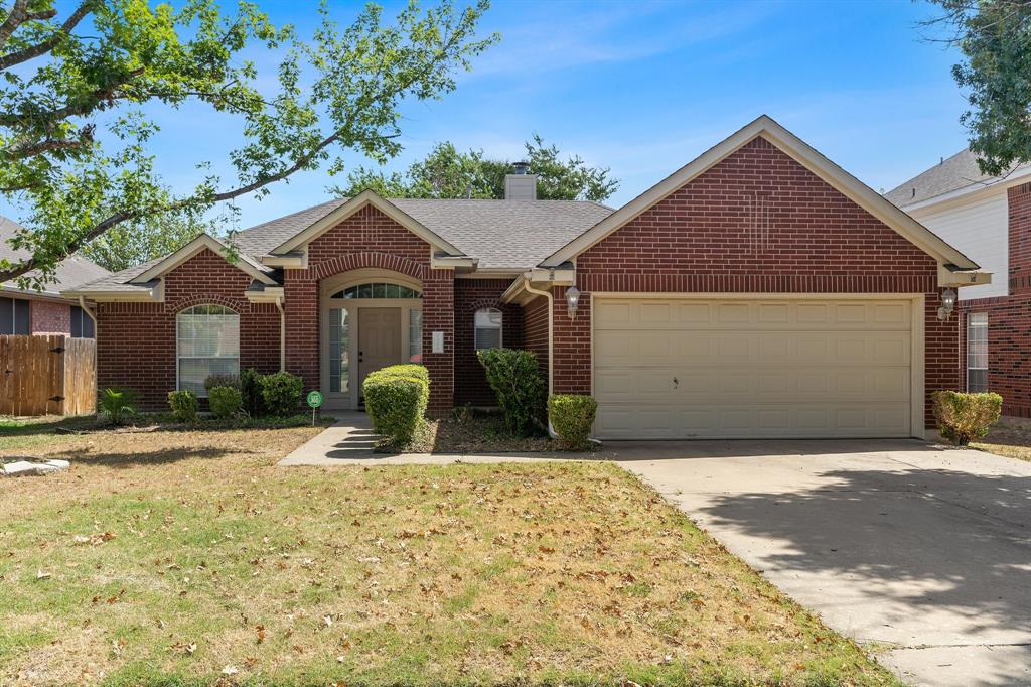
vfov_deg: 47.9
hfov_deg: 67.4
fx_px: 773
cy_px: 344
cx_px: 516
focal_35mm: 27
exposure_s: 1/160
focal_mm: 27
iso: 125
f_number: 8
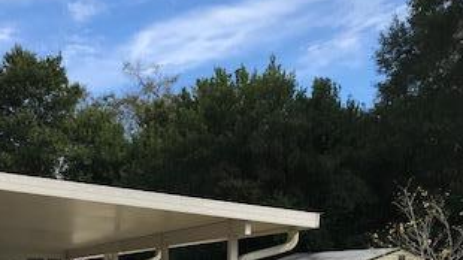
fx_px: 773
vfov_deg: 16.6
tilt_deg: -10.8
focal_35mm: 63
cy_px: 433
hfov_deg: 32.9
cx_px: 140
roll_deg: +0.9
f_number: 1.8
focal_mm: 3.99
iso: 20
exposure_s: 1/1473
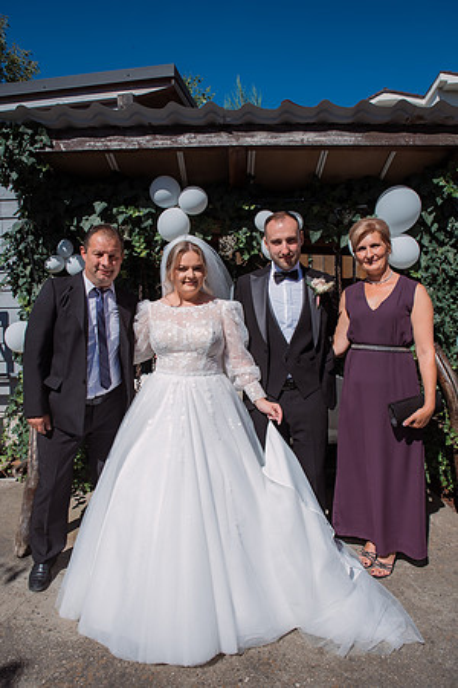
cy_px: 344
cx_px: 229
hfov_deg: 53.1
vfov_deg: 73.7
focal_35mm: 24
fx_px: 458
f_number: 5.6
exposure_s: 1/1600
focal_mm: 24
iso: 250
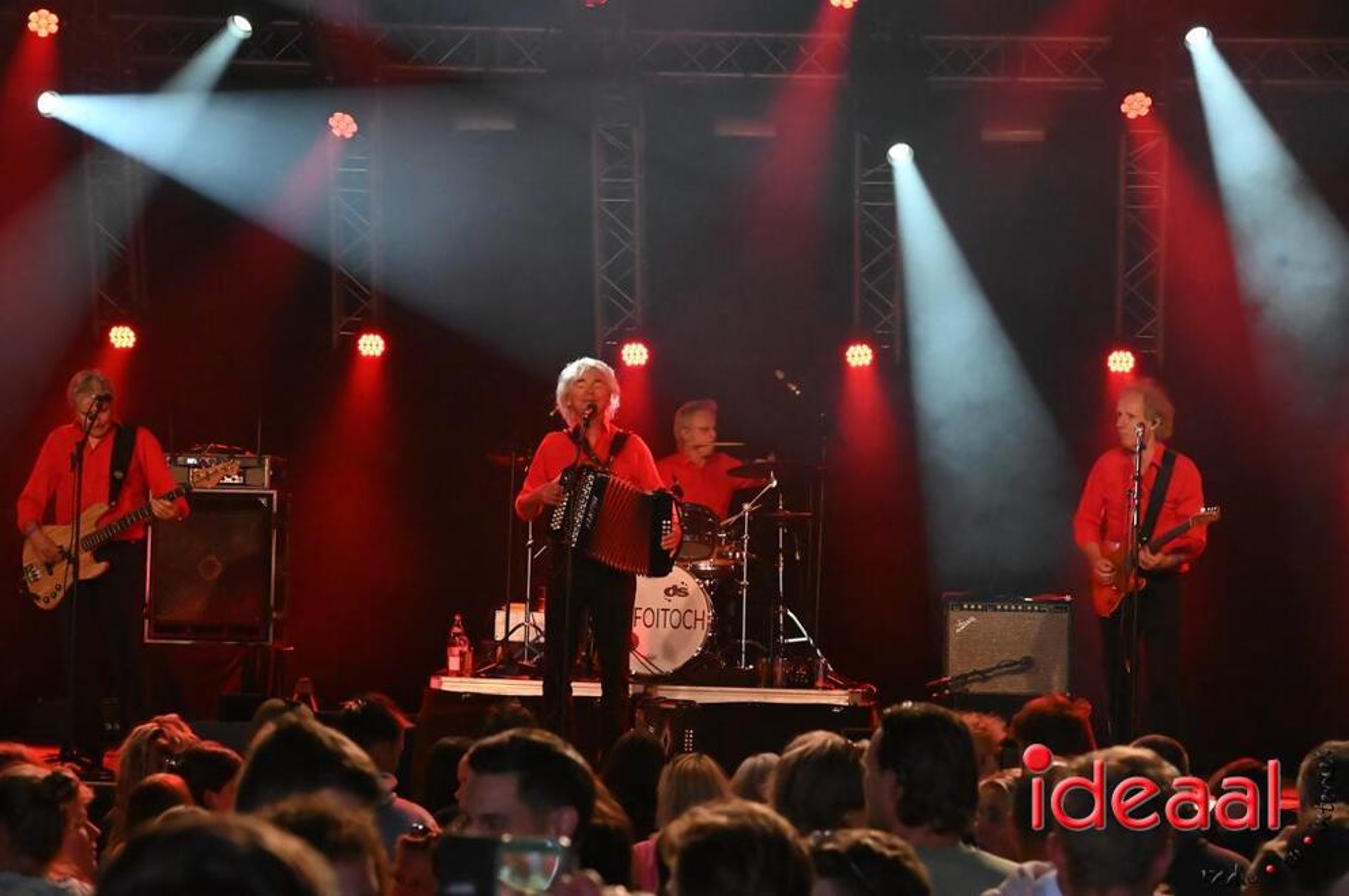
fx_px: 3743
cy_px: 448
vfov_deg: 13.7
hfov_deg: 20.4
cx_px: 674
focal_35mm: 100
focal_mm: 100
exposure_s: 1/1000
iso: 25600
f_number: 9
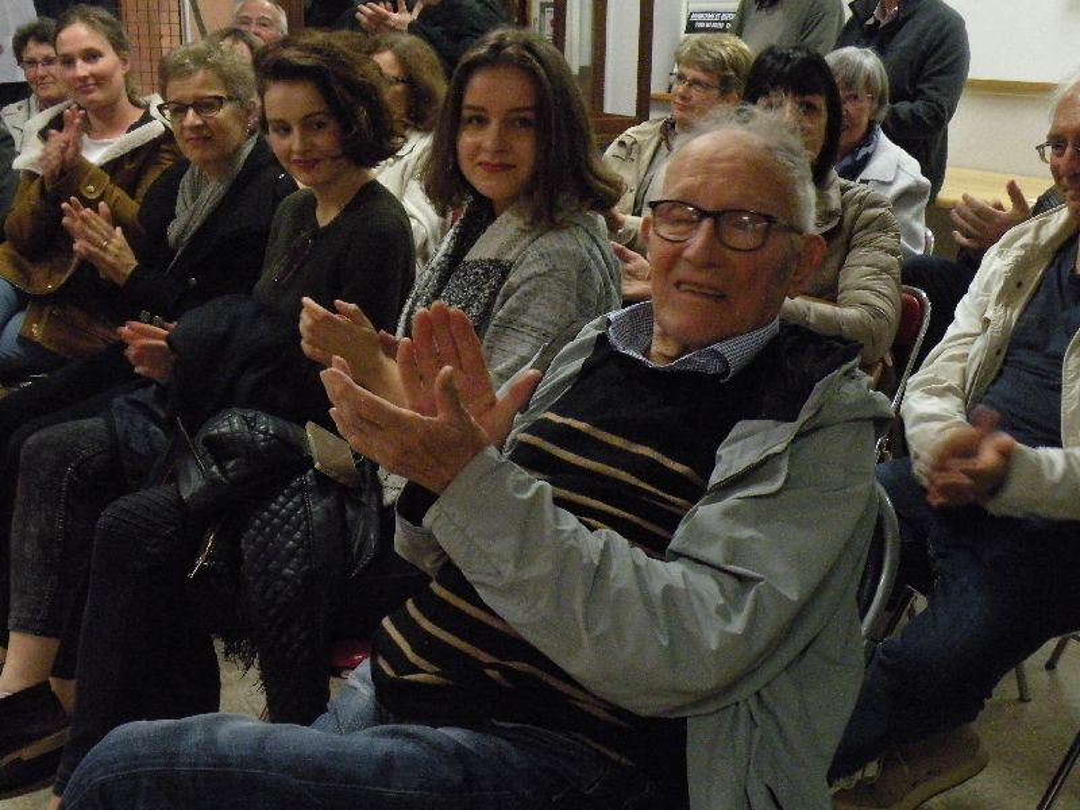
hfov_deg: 44.8
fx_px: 1310
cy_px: 405
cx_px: 540
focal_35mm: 42
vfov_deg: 34.3
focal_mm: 7.4
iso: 800
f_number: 3.2
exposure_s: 1/60
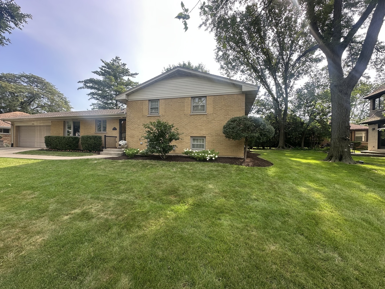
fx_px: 156
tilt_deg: +0.4
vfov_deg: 85.7
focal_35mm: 14
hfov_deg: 102.1
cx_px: 192
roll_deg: -0.8
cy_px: 144
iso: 40
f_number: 2.2
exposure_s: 1/288
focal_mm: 2.22
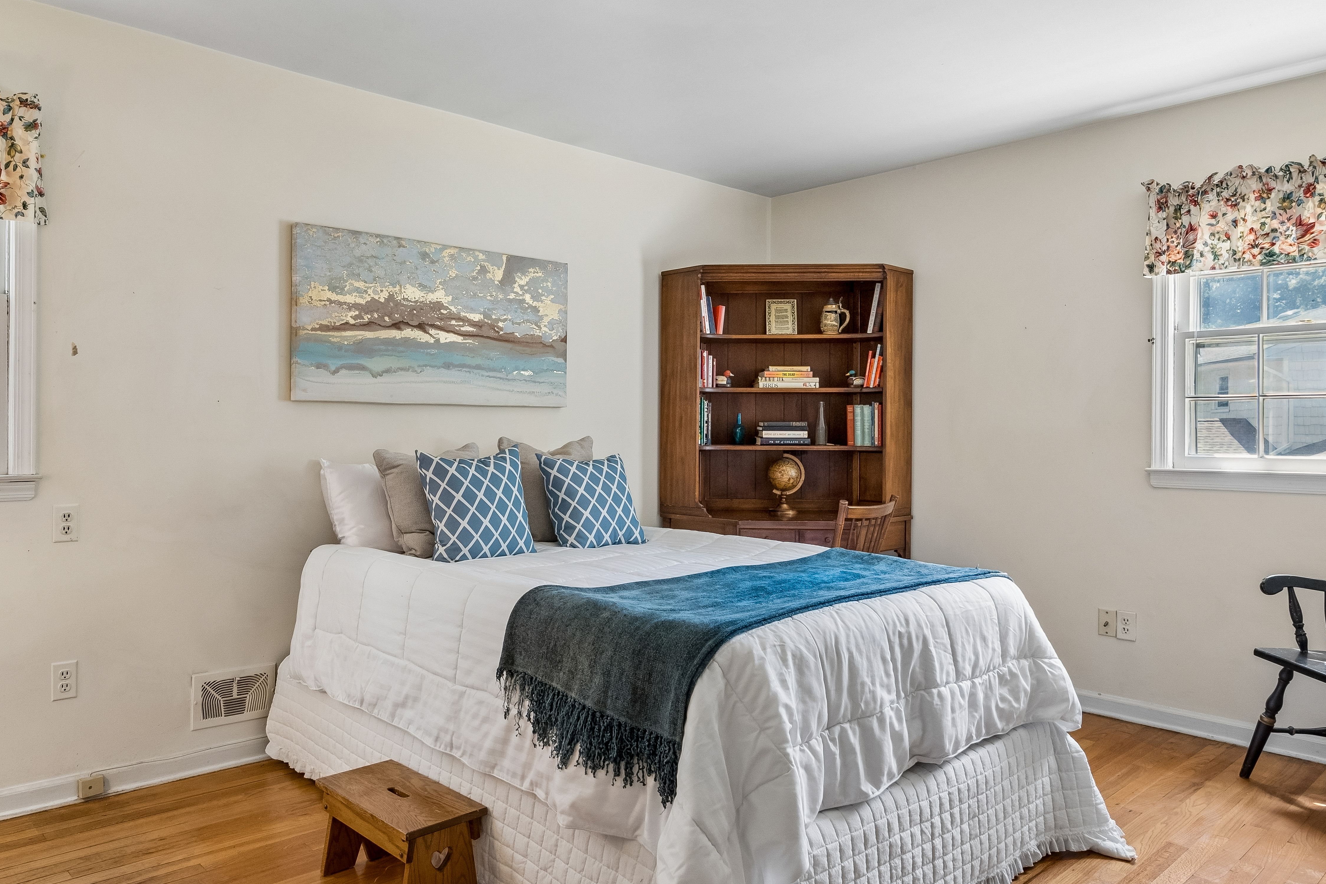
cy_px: 429
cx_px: 577
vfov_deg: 51.3
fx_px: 921
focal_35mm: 25
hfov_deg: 71.2
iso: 1250
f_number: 8
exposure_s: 1/50
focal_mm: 16
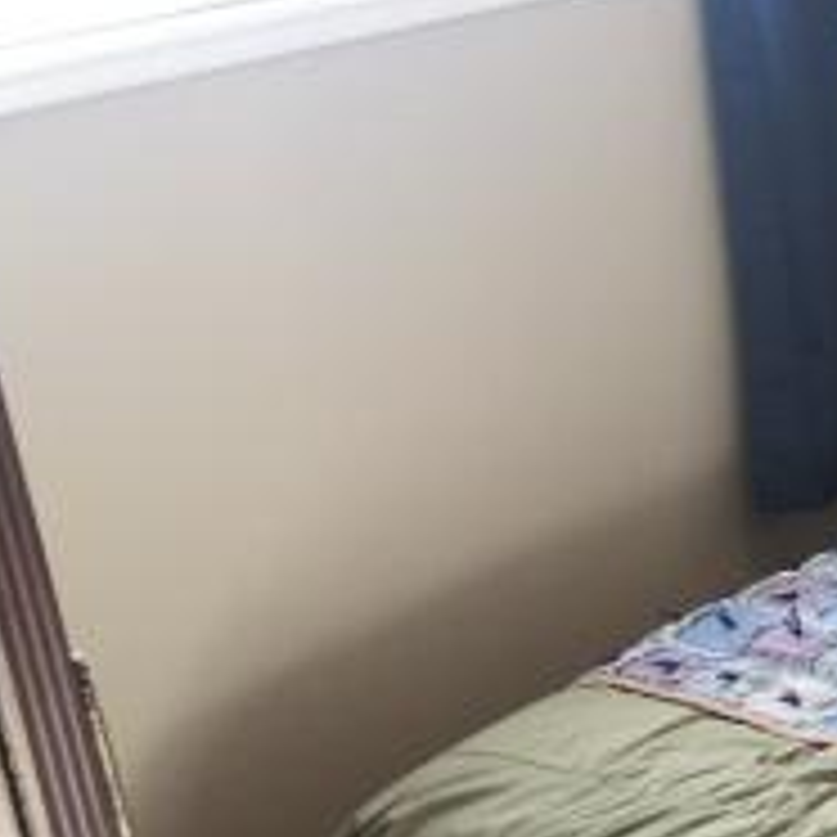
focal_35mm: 88
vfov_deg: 19.7
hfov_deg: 17.7
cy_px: 410
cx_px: 1256
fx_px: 2407
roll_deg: +6.2
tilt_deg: -18.5
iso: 50
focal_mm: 4.15
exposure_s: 1/30
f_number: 2.2
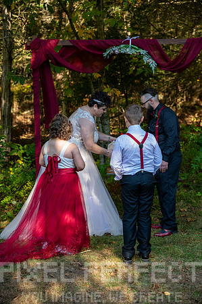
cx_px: 101
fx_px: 633
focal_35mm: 75
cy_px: 152
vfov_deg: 27.0
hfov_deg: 18.1
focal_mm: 75
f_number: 4
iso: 6400
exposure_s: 1/4000
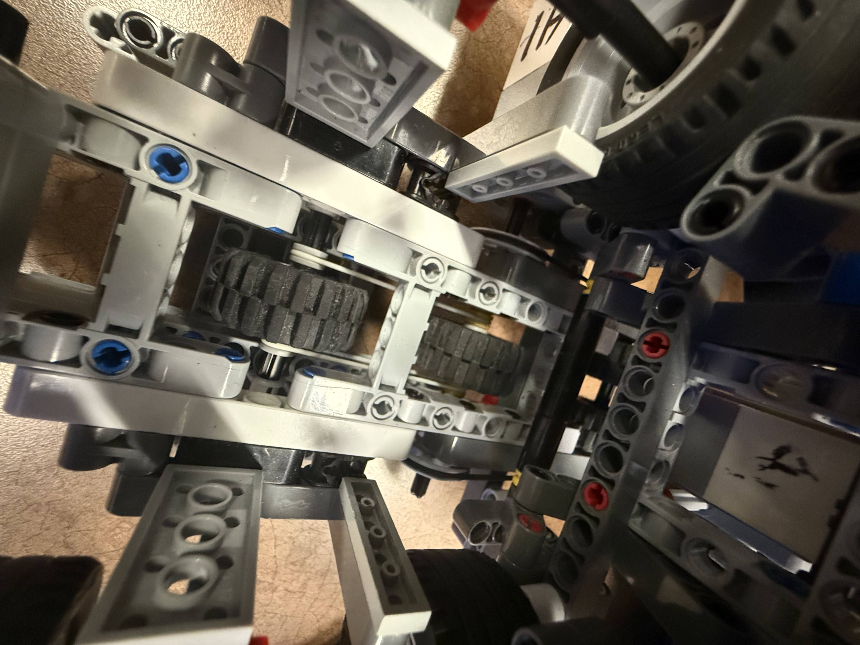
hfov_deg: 102.1
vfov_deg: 85.7
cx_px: 430
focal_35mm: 14
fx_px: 348
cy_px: 322
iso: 1250
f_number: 2.2
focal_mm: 2.22
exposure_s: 1/40
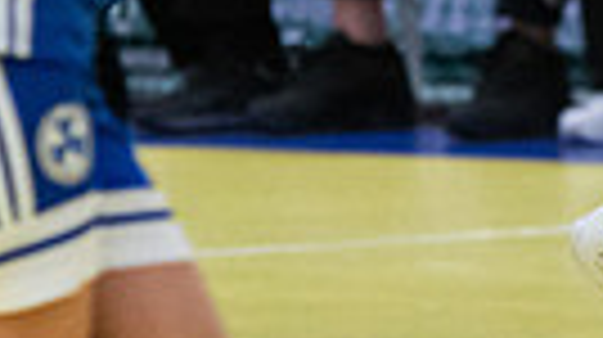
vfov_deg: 1.0
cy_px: -128
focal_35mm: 1257
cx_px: 783
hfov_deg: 1.7
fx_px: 20074
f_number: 3.2
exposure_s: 1/500
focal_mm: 185
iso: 4500
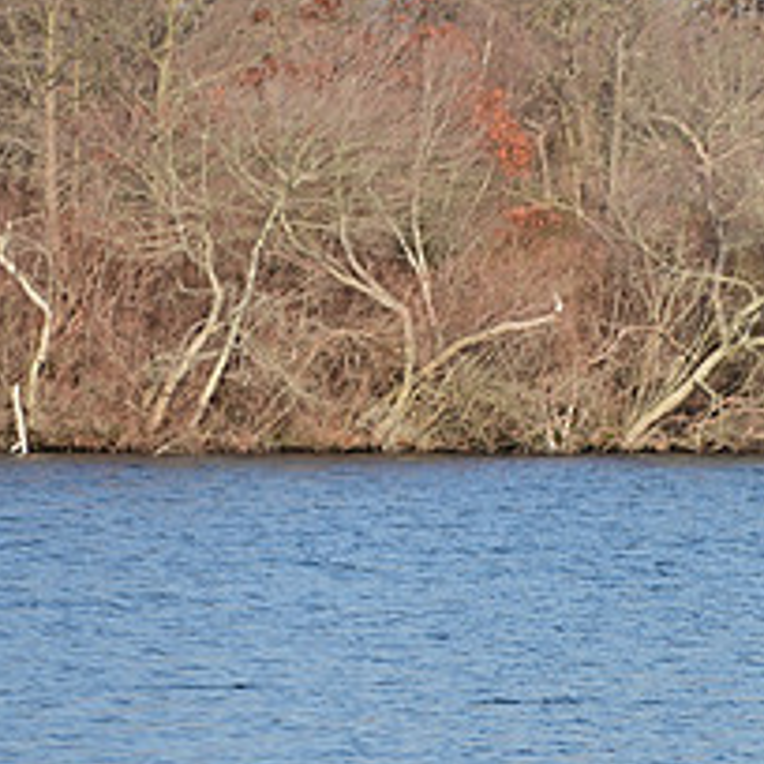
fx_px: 11137
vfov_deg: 3.9
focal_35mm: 446
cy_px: 607
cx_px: 981
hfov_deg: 3.9
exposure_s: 1/800
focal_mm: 185
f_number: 5
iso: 100
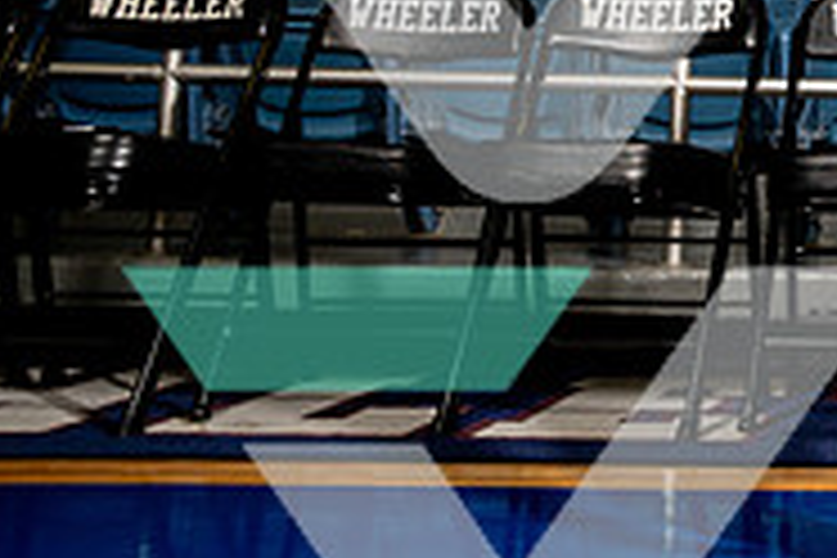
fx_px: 1744
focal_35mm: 75
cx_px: 1282
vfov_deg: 17.6
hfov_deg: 22.0
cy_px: -38
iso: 250
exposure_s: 1/125
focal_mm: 24
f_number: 7.1
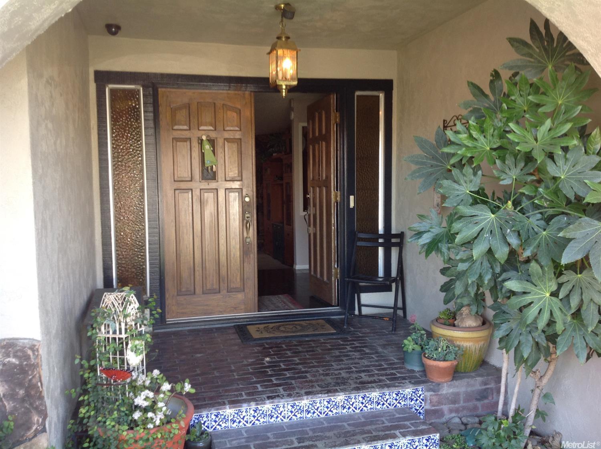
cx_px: 300
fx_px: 607
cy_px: 224
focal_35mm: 35
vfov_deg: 40.6
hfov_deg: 52.7
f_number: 2.4
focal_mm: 4.28
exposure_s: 1/40
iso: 64
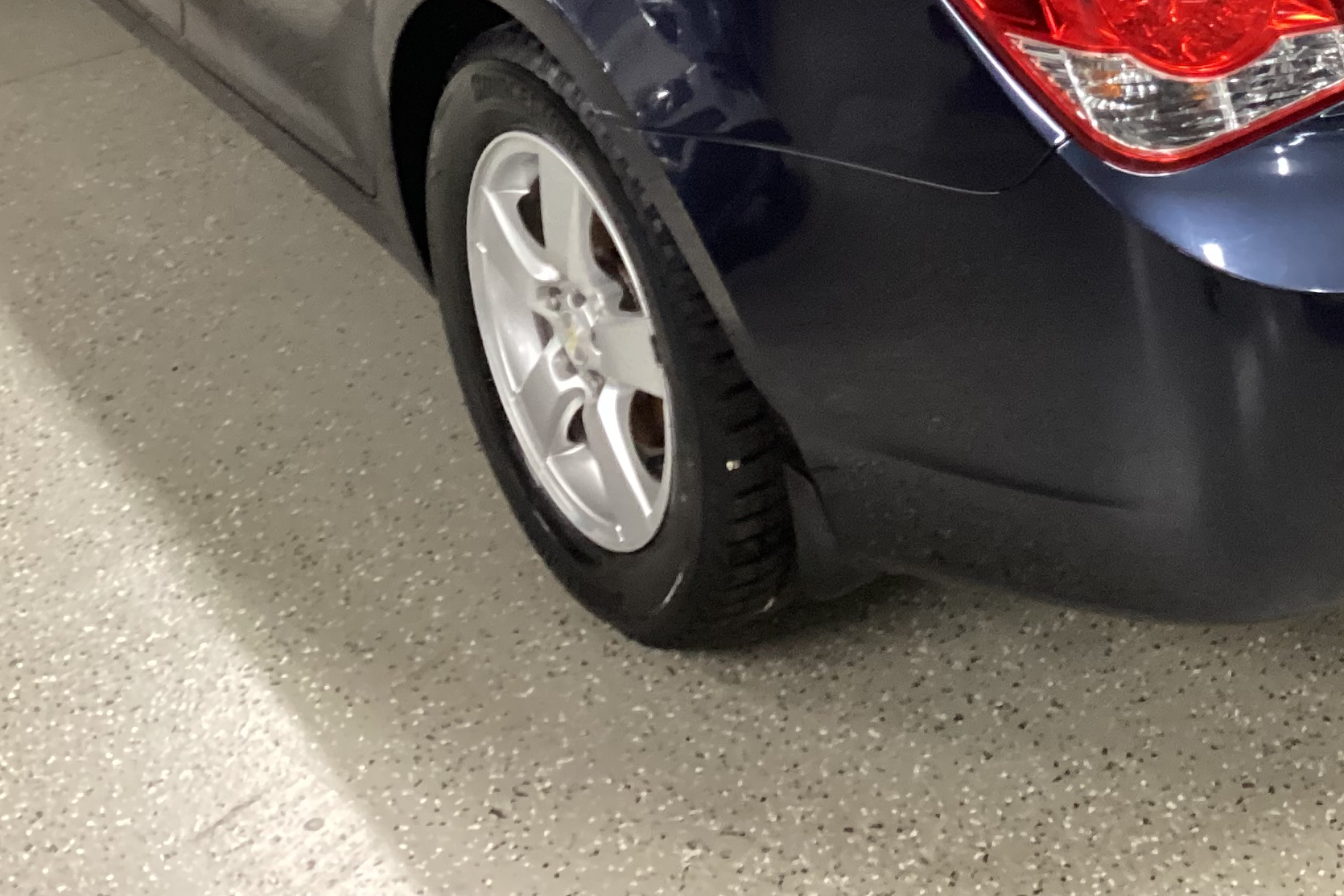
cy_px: -87
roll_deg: +1.6
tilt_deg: -21.7
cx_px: 1020
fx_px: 2352
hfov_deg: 31.3
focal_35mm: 63
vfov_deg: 20.6
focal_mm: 3.3
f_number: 2.4
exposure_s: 1/30
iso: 320
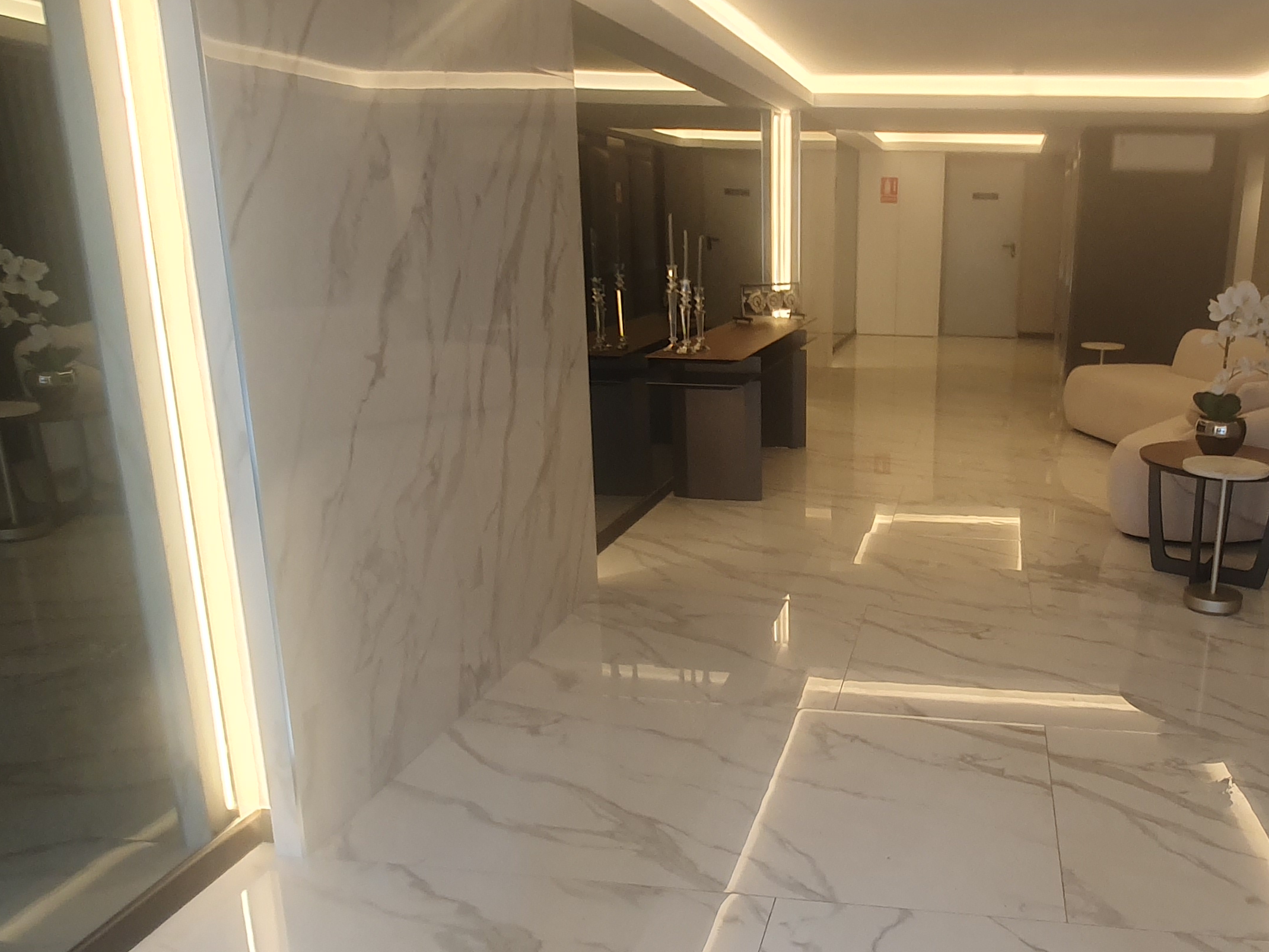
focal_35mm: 28
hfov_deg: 61.3
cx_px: 882
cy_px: 496
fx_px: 1027
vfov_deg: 49.7
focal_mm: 1.8
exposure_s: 1/50
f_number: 2.2
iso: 100
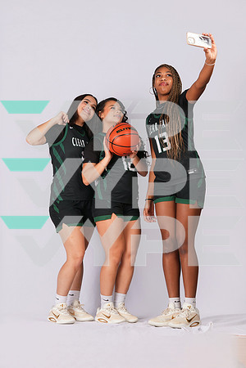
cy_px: 184
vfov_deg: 28.1
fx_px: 738
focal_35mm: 72
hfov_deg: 18.9
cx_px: 123
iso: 400
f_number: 11
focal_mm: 72
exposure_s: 1/200
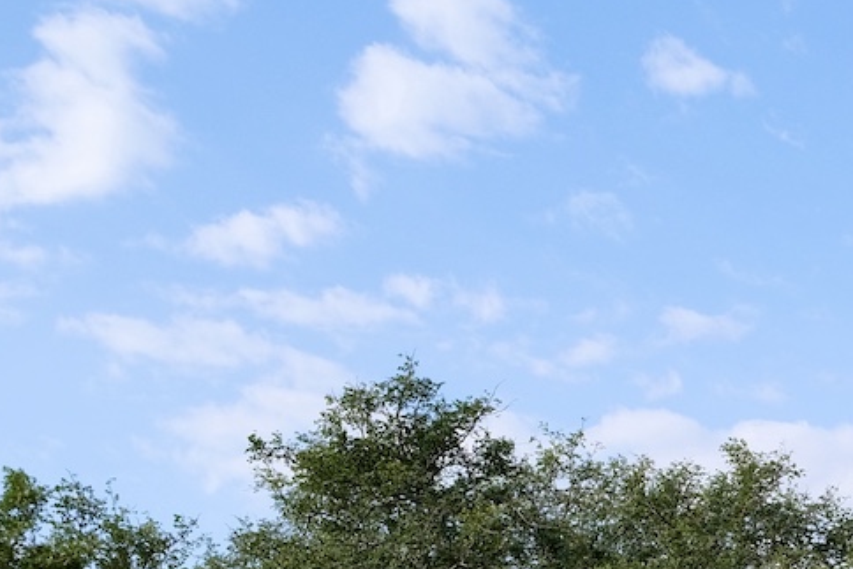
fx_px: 2204
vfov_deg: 13.8
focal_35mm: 93
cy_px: 846
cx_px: 821
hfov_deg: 21.3
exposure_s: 1/640
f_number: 5.6
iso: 320
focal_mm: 20.3
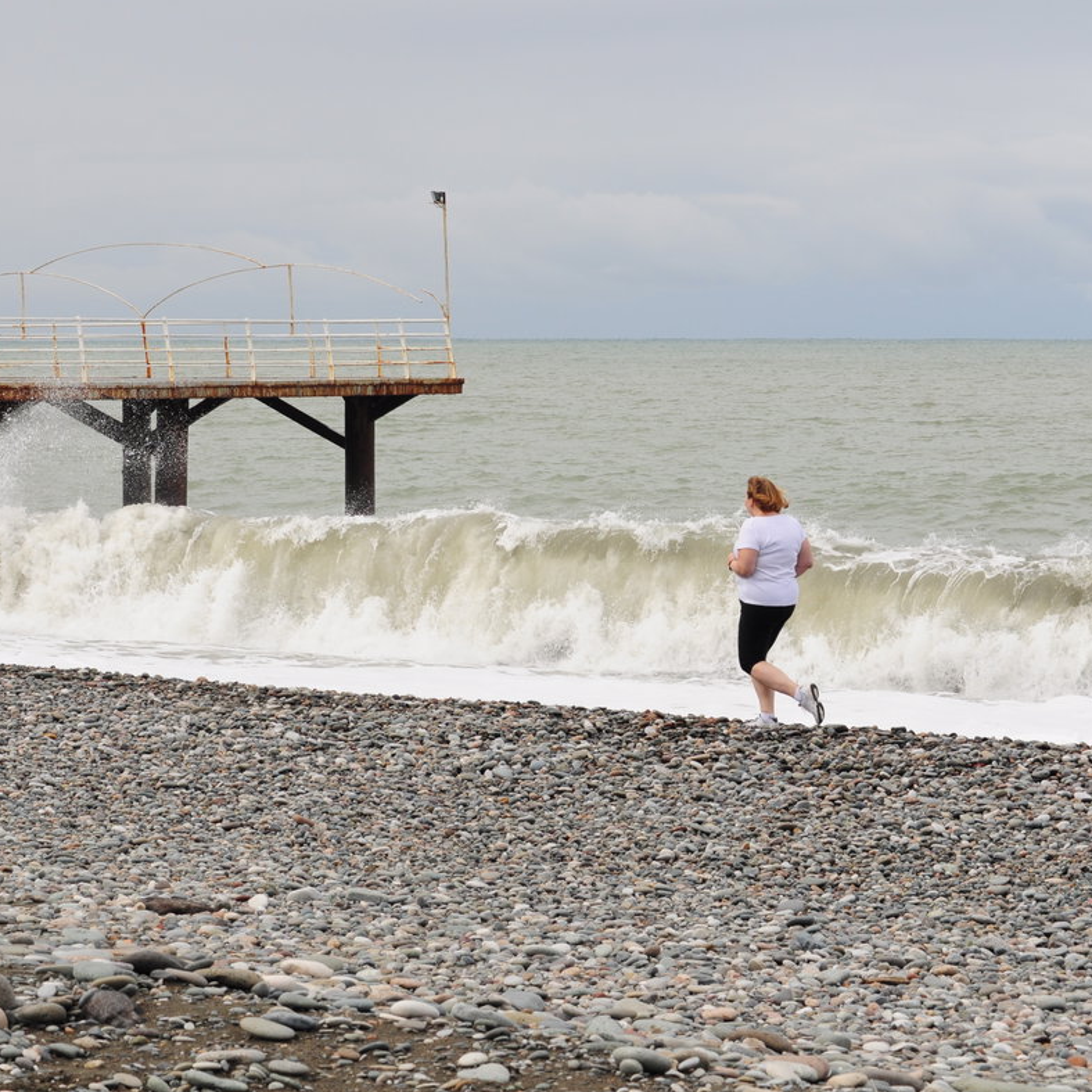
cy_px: 549
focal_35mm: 97
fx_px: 3462
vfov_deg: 17.9
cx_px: 312
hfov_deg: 17.8
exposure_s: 1/500
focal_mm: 50
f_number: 11
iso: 320
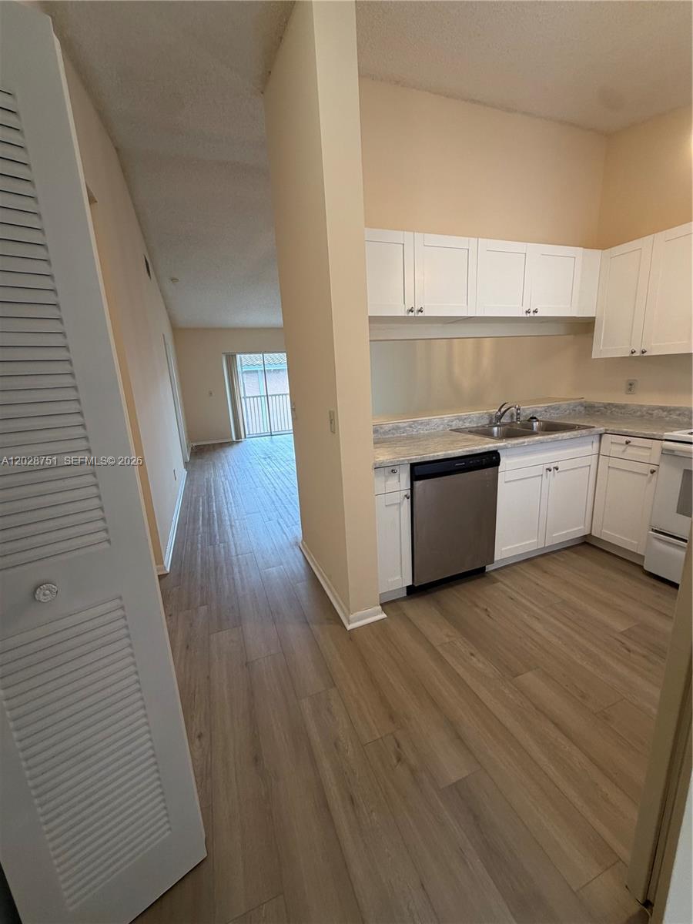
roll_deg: +3.2
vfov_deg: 102.1
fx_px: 374
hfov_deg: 85.7
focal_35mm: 14
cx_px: 346
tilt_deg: -12.9
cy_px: 462
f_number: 2.2
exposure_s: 1/60
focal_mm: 2.22
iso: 200
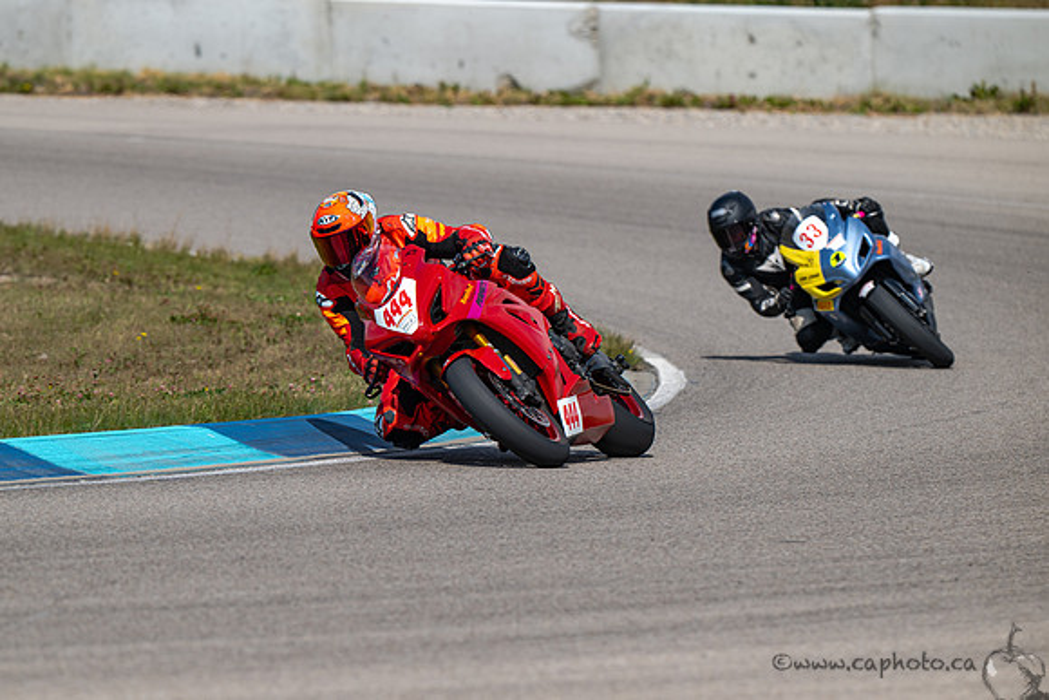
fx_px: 11520
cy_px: 384
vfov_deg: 3.5
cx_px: 473
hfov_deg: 5.2
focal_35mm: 395
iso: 90
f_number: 6.3
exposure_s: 1/800
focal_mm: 360
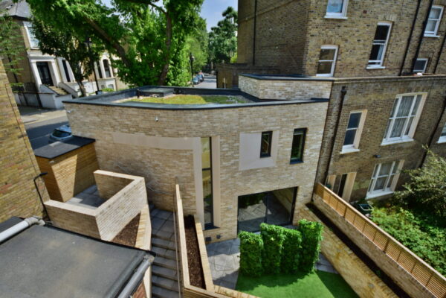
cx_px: 223
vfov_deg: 69.7
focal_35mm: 17
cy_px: 149
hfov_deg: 92.4
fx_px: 214
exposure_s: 1/1600
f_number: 4.8
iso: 200
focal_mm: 11.5
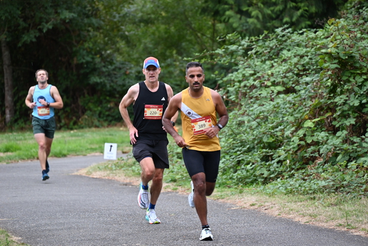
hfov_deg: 10.3
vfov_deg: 6.9
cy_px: 123
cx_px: 184
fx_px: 2045
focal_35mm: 200
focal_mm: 200
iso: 1400
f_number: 6.3
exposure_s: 1/250
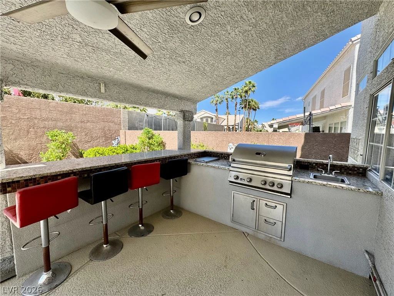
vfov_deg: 85.7
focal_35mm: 14
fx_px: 159
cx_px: 197
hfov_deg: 102.1
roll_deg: -1.2
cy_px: 148
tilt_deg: -6.2
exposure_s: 1/1110
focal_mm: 2.22
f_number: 2.2
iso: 50
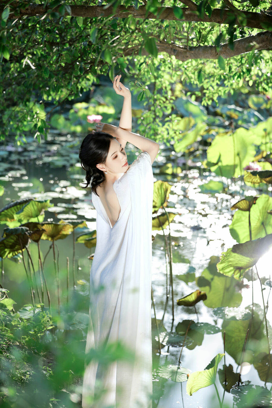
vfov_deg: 29.2
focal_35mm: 69
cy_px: 204
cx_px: 136
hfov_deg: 19.7
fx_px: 782
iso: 160
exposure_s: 1/400
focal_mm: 70
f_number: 3.2
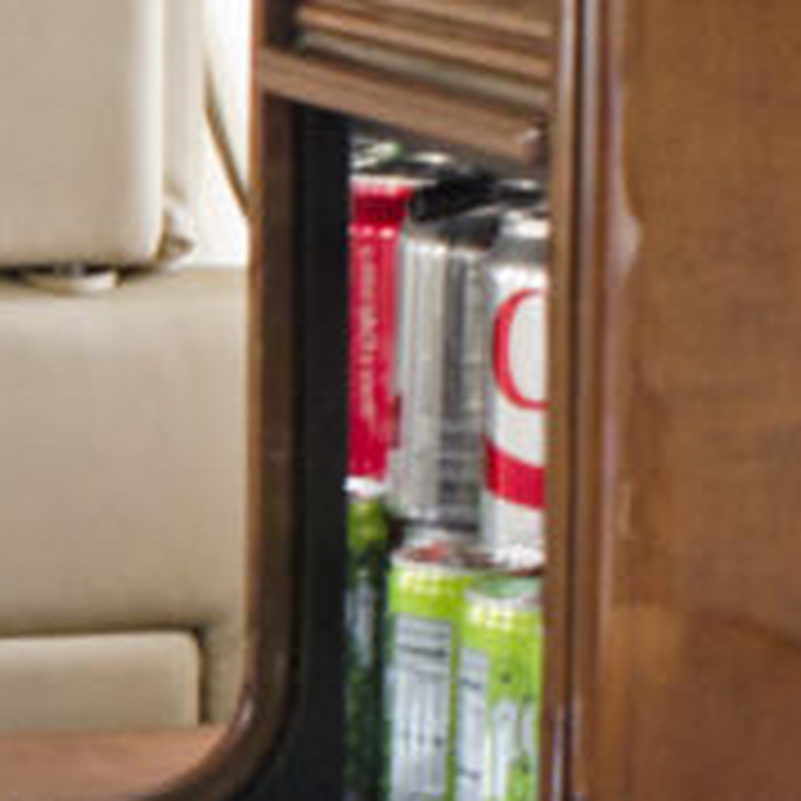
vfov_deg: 8.5
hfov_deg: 8.1
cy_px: 349
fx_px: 5393
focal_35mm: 206
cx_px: -774
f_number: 5
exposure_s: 1/50
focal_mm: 24
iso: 500
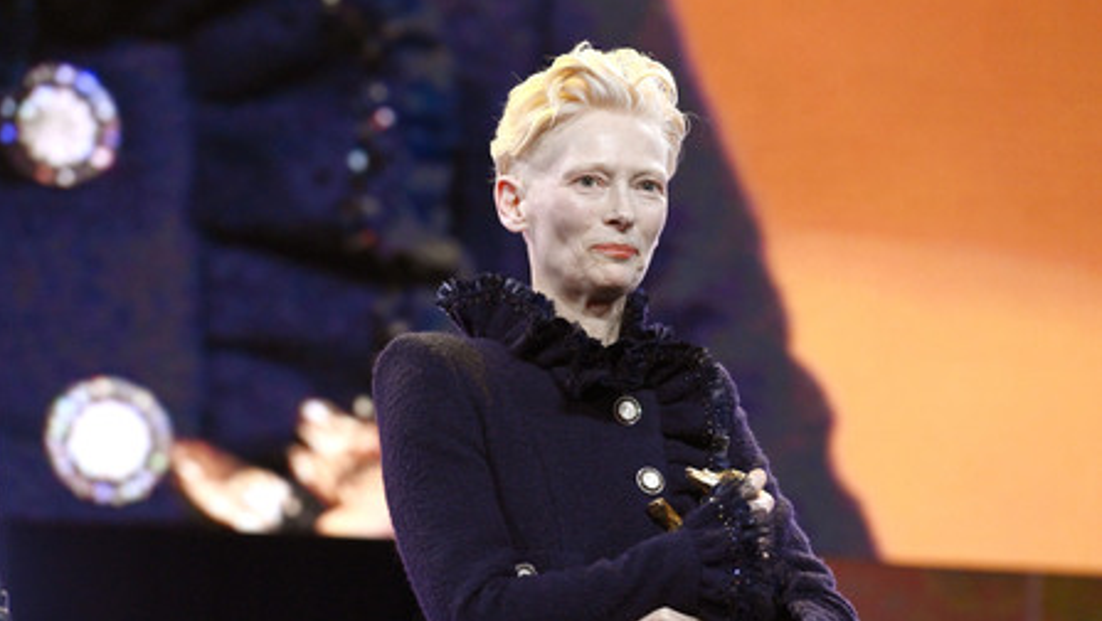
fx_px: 6169
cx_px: 549
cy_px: 362
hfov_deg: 10.2
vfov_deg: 5.8
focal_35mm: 211
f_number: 5
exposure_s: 1/250
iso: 6400
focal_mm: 200
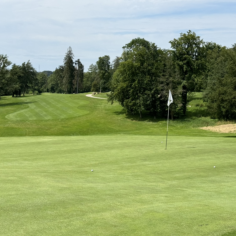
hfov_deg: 30.0
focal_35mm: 57
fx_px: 440
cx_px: 113
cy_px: 118
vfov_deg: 30.0
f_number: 1.78
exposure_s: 1/3817
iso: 64
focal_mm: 6.76
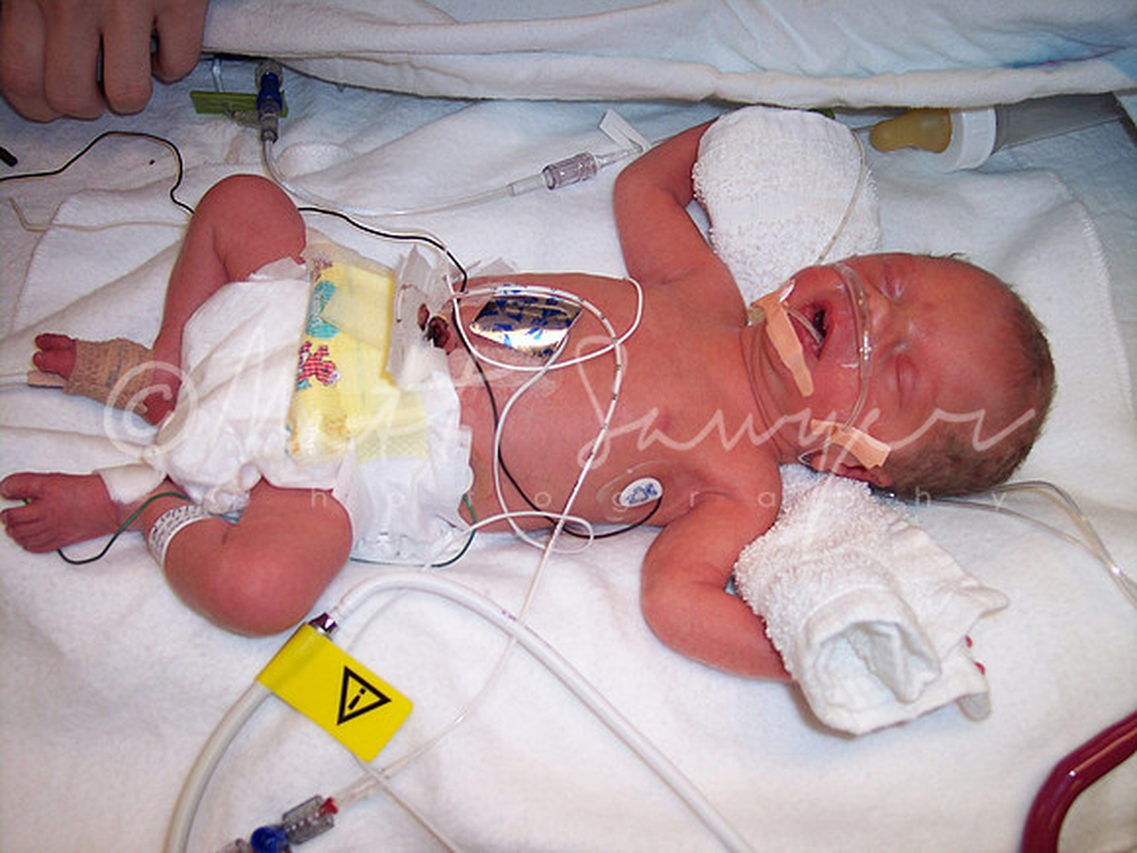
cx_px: 568
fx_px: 1281
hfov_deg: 47.9
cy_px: 426
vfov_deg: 36.8
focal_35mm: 39
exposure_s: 1/60
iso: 100
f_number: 2.8
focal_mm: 8
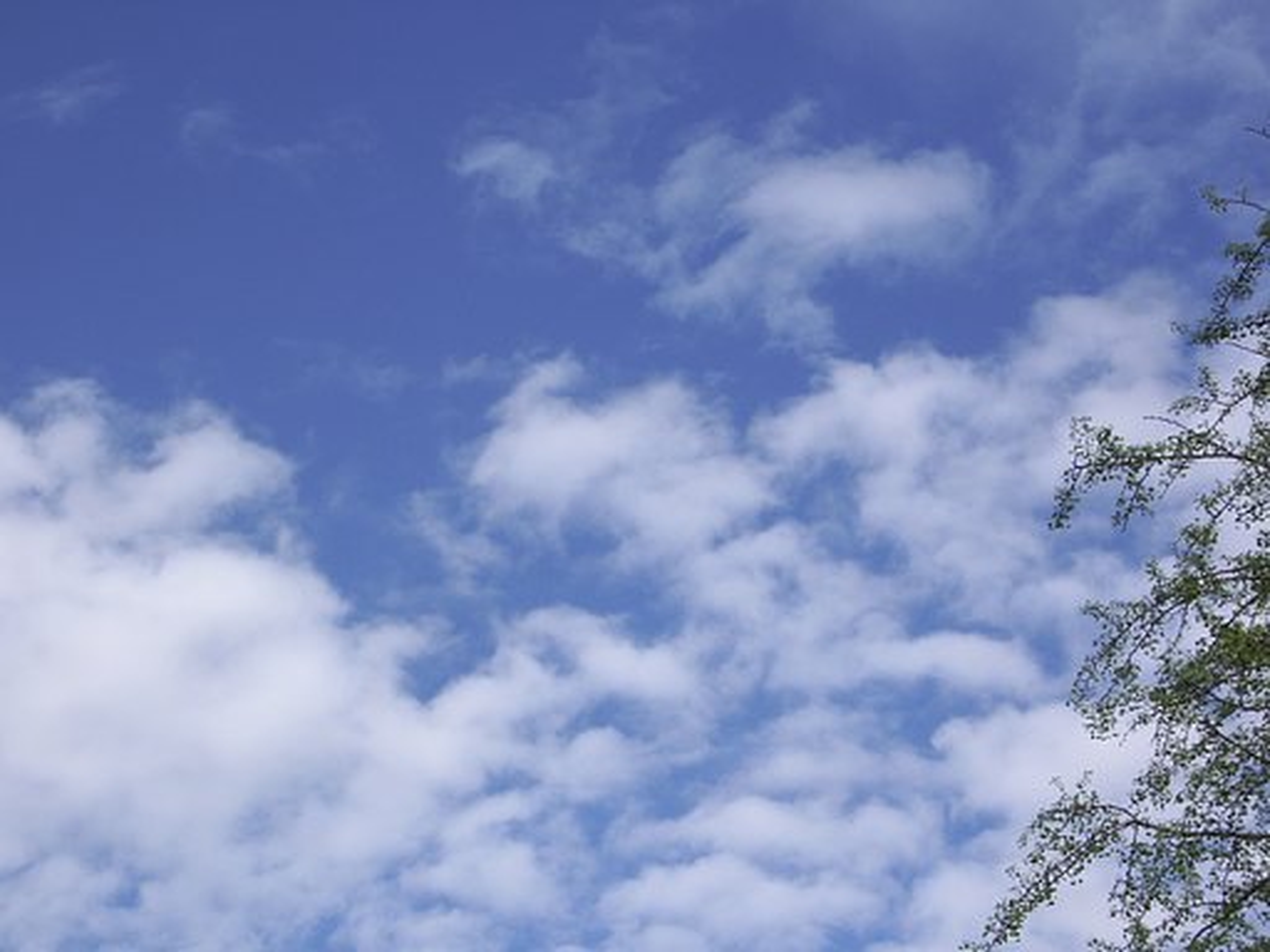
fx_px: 2715
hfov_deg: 26.3
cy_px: 476
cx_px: 635
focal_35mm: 74
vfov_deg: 19.9
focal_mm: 12.2
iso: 50
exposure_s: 1/250
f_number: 6.2
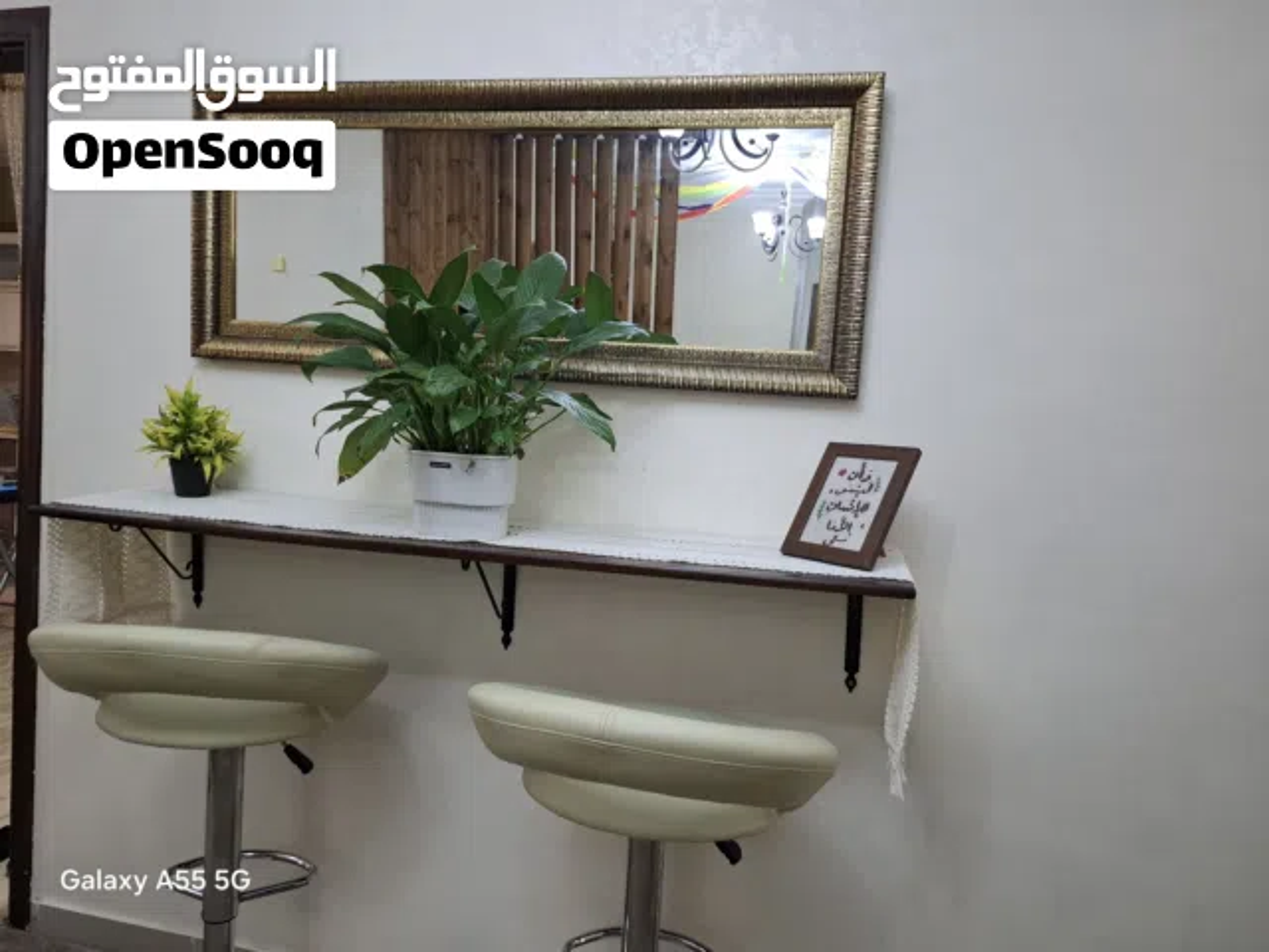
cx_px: 634
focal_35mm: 23
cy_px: 476
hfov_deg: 73.9
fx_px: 843
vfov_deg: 58.9
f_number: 1.8
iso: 250
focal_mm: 5.54
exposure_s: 1/33
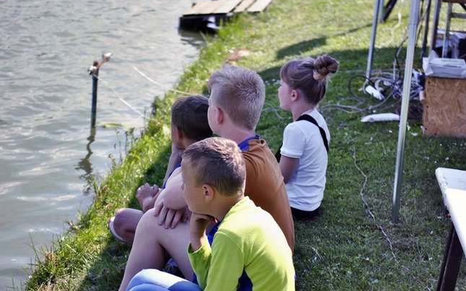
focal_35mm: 101
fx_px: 1276
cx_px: 234
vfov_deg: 13.0
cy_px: 136
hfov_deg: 20.7
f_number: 4.2
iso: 200
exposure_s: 1/640
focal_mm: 65
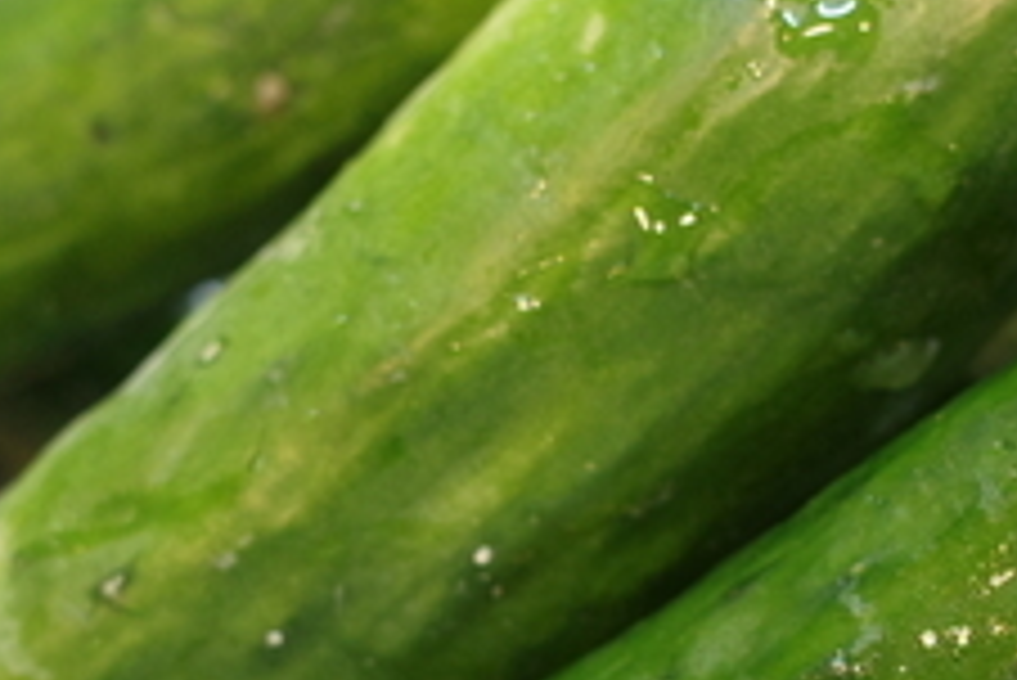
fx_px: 2798
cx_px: 702
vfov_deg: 13.8
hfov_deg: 20.5
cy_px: 516
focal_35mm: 99
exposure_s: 1/30
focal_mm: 18.3
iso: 640
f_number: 2.8
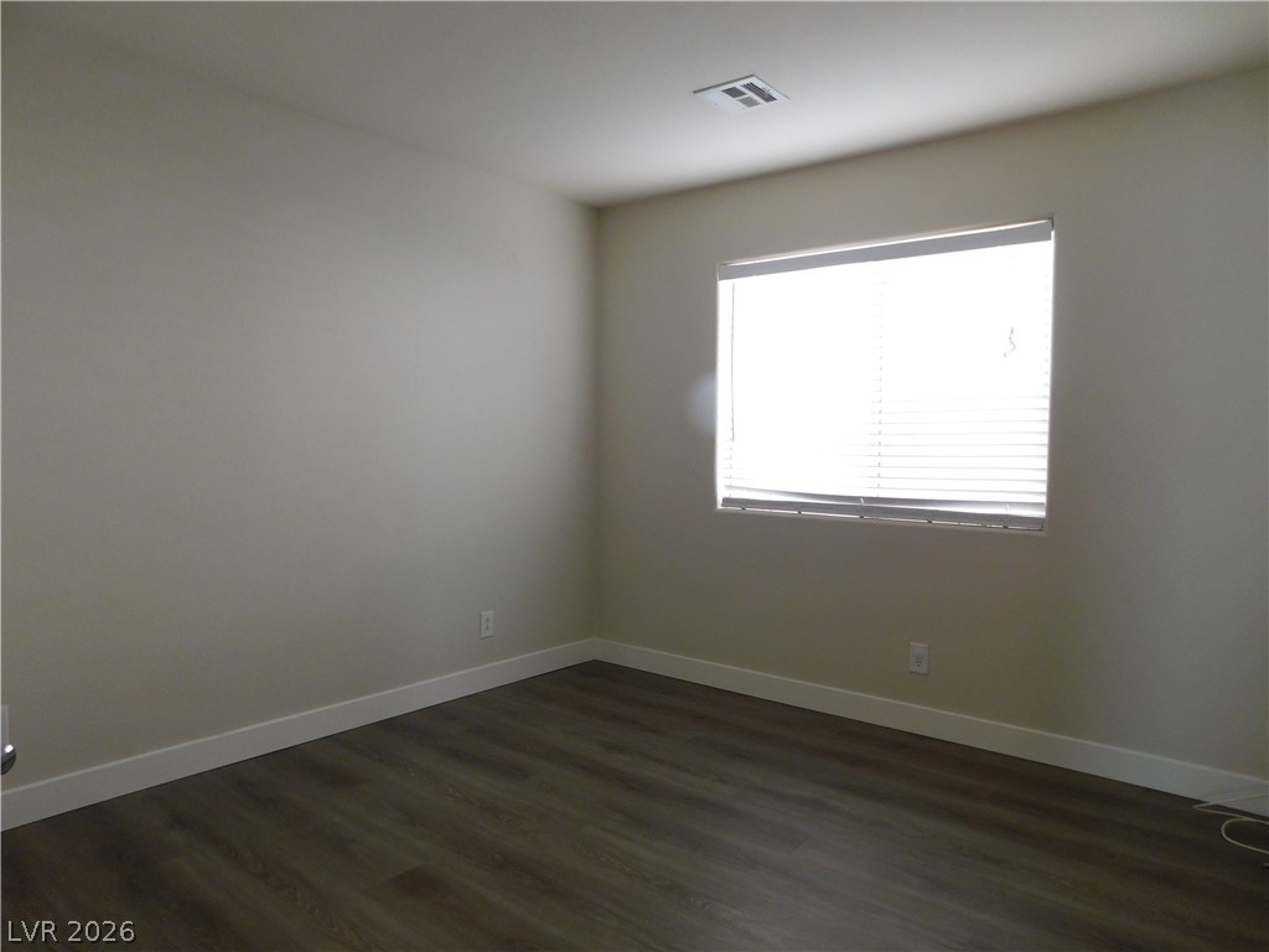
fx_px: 843
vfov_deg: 58.9
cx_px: 634
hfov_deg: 73.9
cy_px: 476
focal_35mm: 23
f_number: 3
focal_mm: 4
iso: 200
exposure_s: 1/30
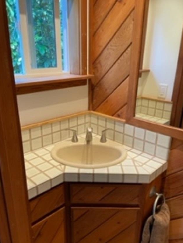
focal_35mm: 29
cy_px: 126
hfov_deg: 48.3
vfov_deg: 61.6
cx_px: 95
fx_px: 204
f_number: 1.6
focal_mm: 4.2
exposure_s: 1/60
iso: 80
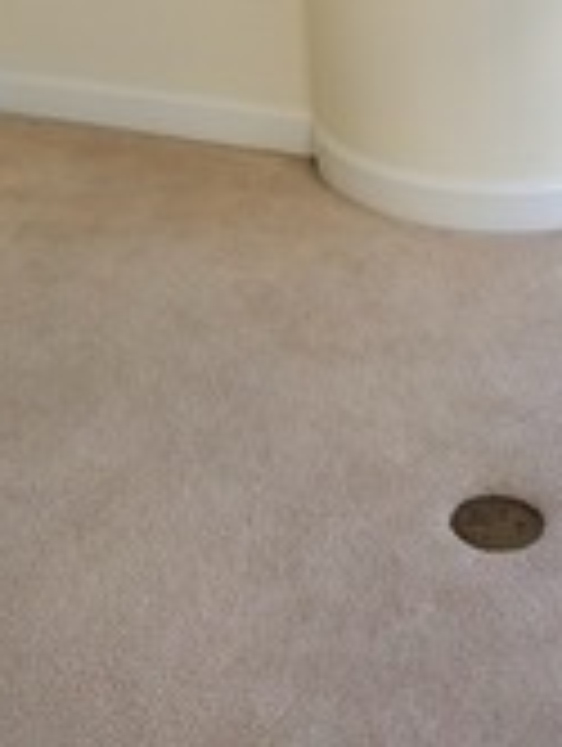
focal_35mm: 75
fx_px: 1619
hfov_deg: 19.5
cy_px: -108
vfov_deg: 24.0
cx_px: 112
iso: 50
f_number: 1.7
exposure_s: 1/179
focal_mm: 4.2
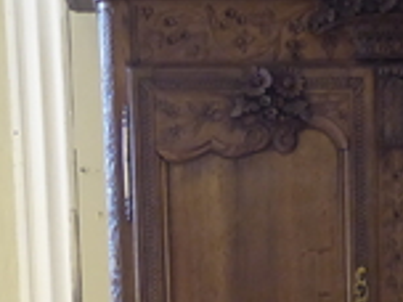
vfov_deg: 11.5
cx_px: 337
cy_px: 493
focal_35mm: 122
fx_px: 1420
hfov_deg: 16.0
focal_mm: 5.4
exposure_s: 1/25
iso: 400
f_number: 3.5
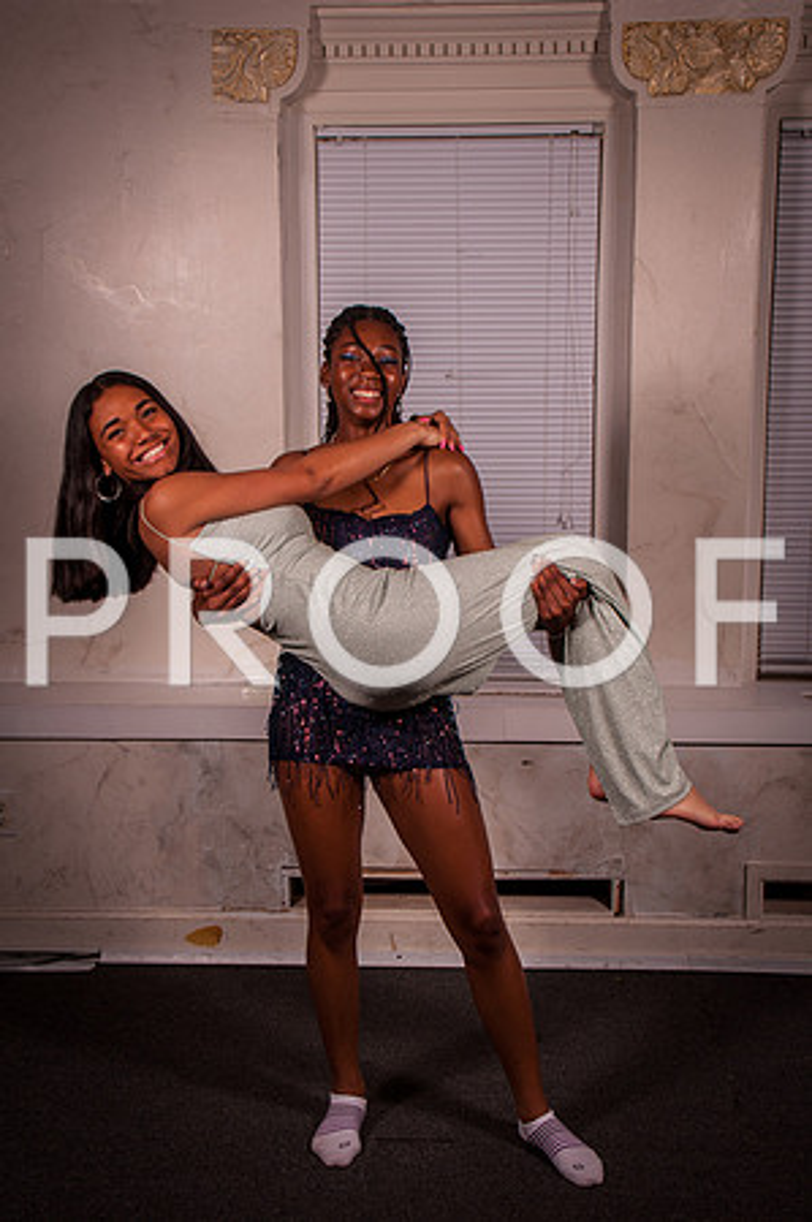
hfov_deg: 25.7
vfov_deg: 37.9
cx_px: 406
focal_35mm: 52
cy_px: 611
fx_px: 1780
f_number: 14
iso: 200
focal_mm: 35
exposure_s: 1/125
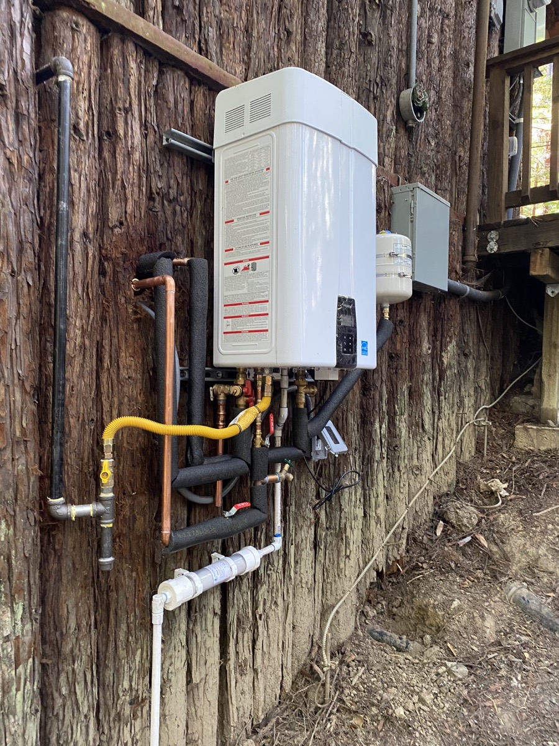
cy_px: 373
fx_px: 560
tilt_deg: +1.2
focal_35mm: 26
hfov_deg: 53.1
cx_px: 280
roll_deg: -1.2
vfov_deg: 67.3
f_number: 1.8
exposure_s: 1/40
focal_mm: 4.25
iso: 500
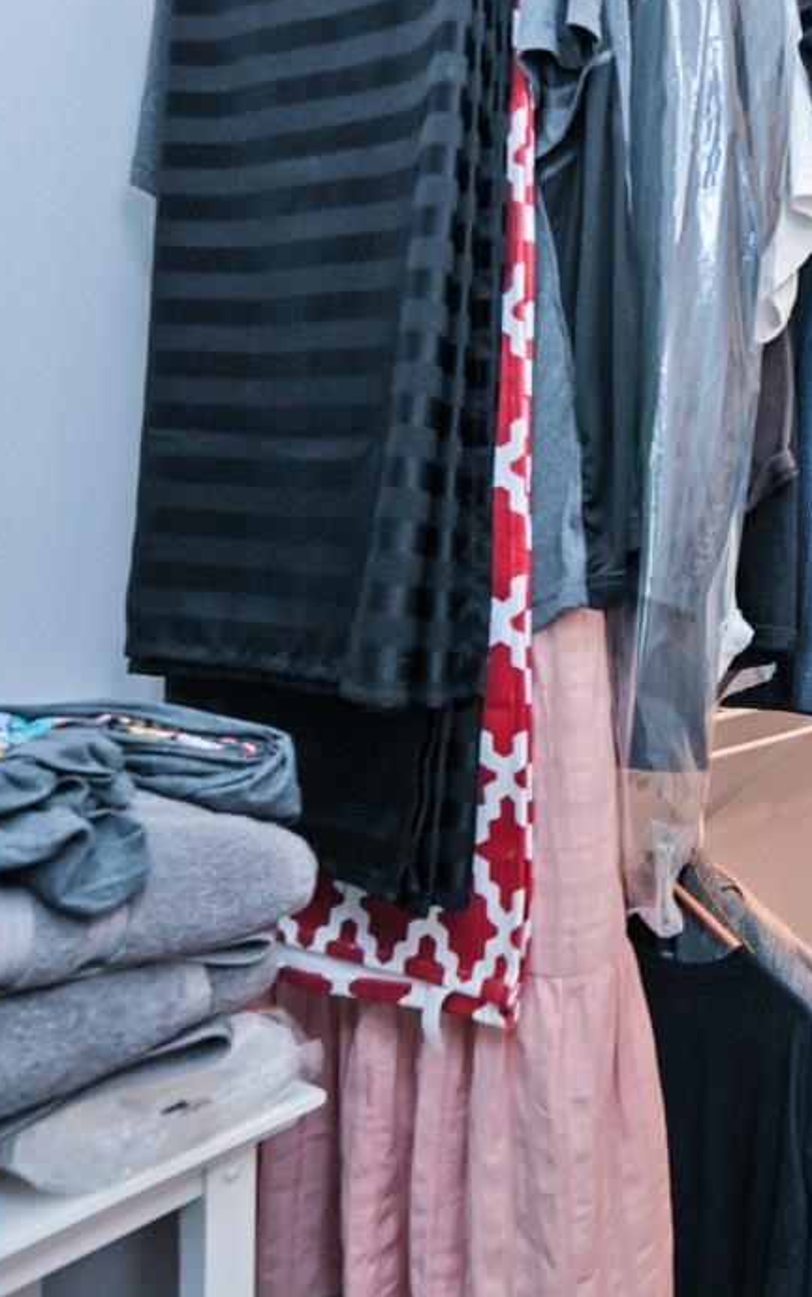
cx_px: 904
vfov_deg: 60.6
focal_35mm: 31
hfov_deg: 34.7
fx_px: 1096
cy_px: 509
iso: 1800
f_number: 4
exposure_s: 1/60
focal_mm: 14
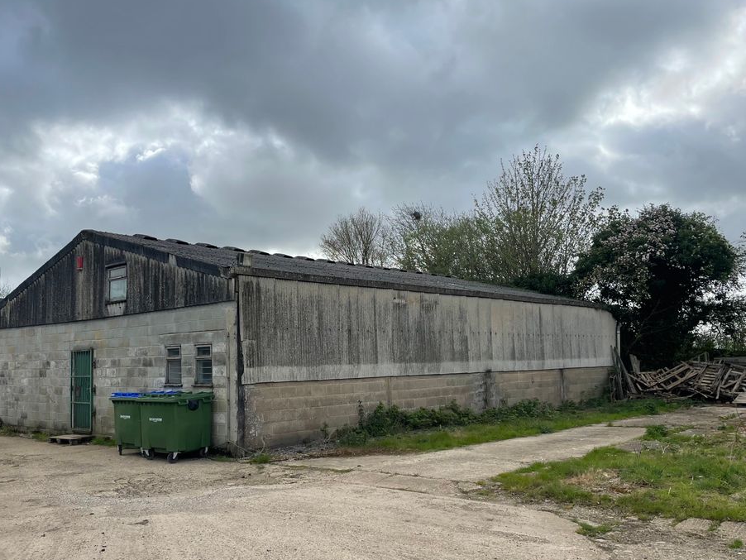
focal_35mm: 32
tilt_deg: +3.9
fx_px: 690
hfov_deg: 56.6
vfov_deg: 44.1
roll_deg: +0.8
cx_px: 319
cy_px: 321
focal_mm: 4.2
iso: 32
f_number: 1.6
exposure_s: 1/2506
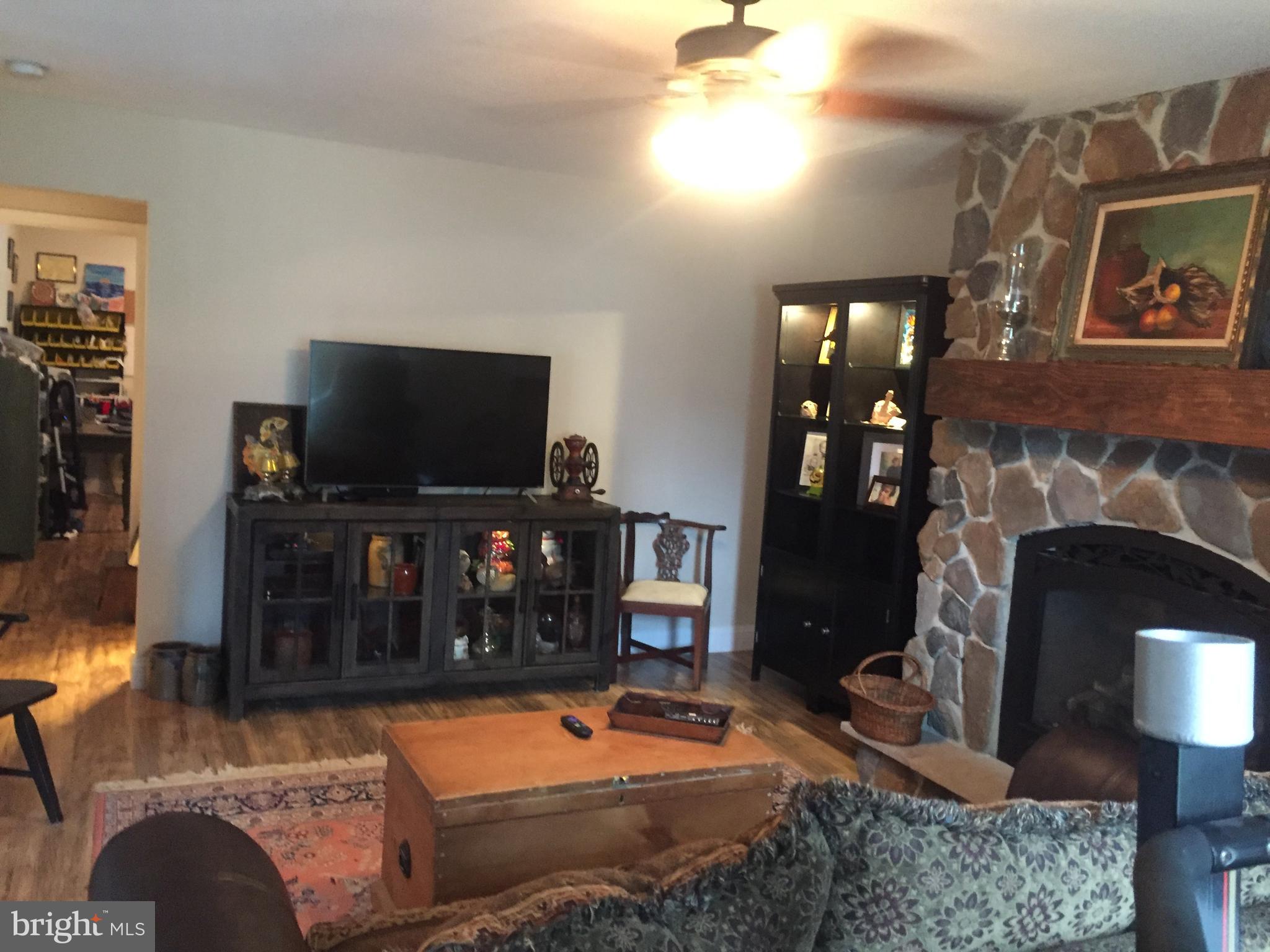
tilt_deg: -4.5
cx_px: 635
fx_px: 1064
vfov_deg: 48.2
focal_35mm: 29
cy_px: 476
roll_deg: -3.9
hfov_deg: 61.7
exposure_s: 1/15
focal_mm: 4.15
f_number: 2.2
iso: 320
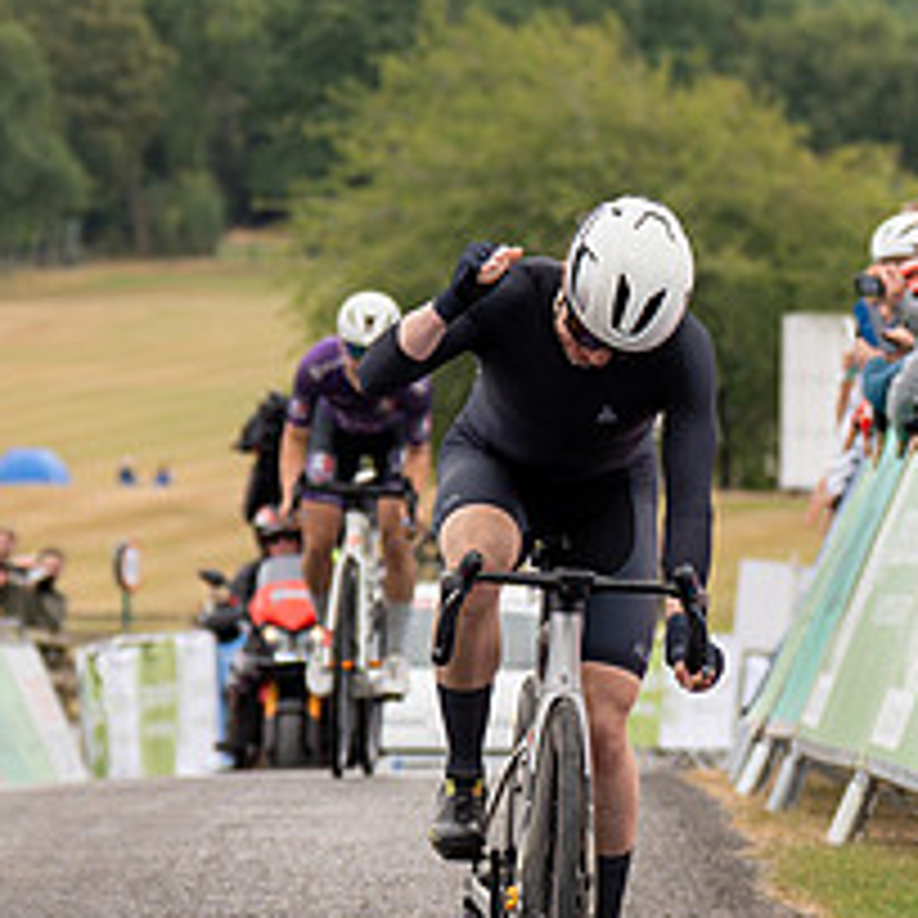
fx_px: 12181
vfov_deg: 4.3
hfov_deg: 4.3
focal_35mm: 406
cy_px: -12
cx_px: 578
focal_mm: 85
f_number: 3.5
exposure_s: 1/1000
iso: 250
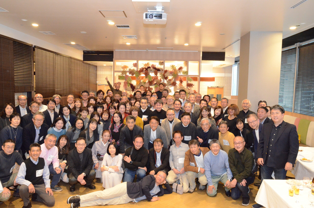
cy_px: 104
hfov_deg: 67.5
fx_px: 235
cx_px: 157
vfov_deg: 47.7
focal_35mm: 27
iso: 5000
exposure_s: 1/60
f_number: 8
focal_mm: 18
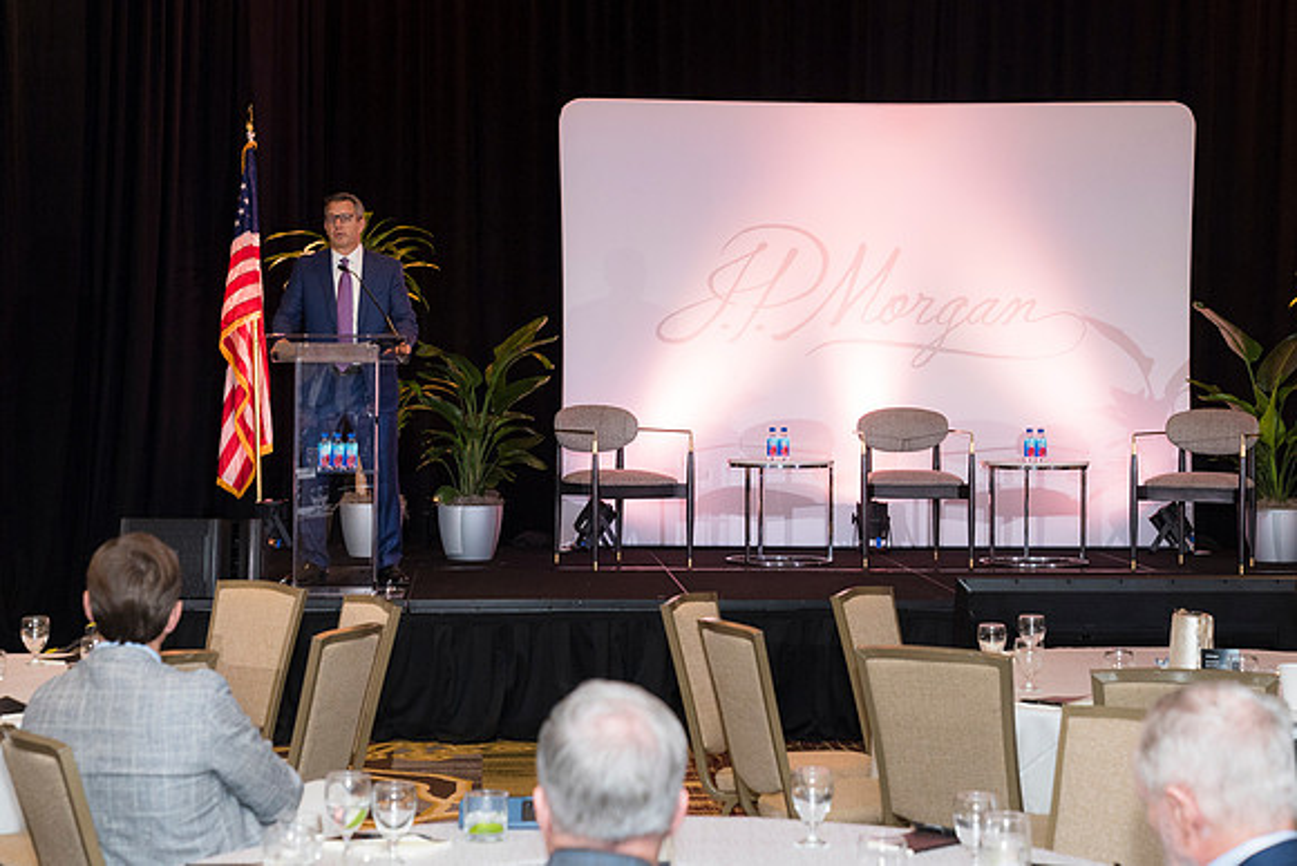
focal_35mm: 70
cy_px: 433
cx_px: 648
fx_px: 2522
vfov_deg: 19.5
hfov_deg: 28.8
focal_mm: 70
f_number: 5.6
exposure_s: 1/125
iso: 1250
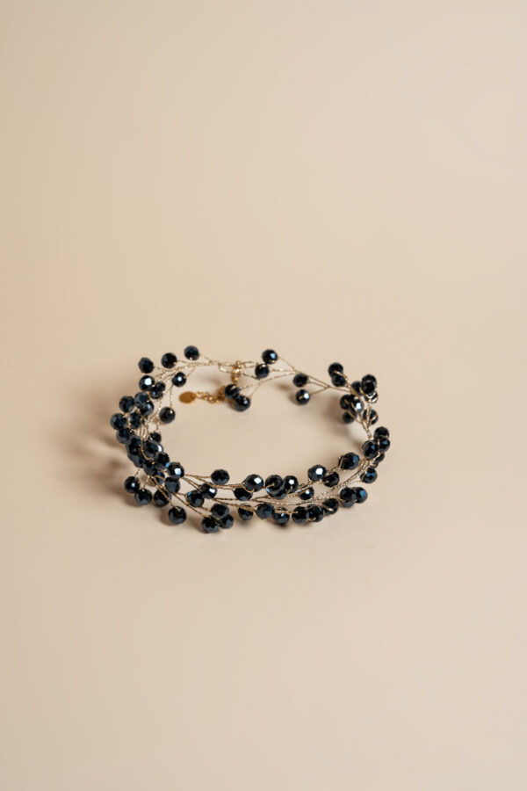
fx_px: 1208
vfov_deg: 36.2
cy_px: 396
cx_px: 264
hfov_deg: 24.6
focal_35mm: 55
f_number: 11
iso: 1000
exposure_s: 1/100
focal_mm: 55
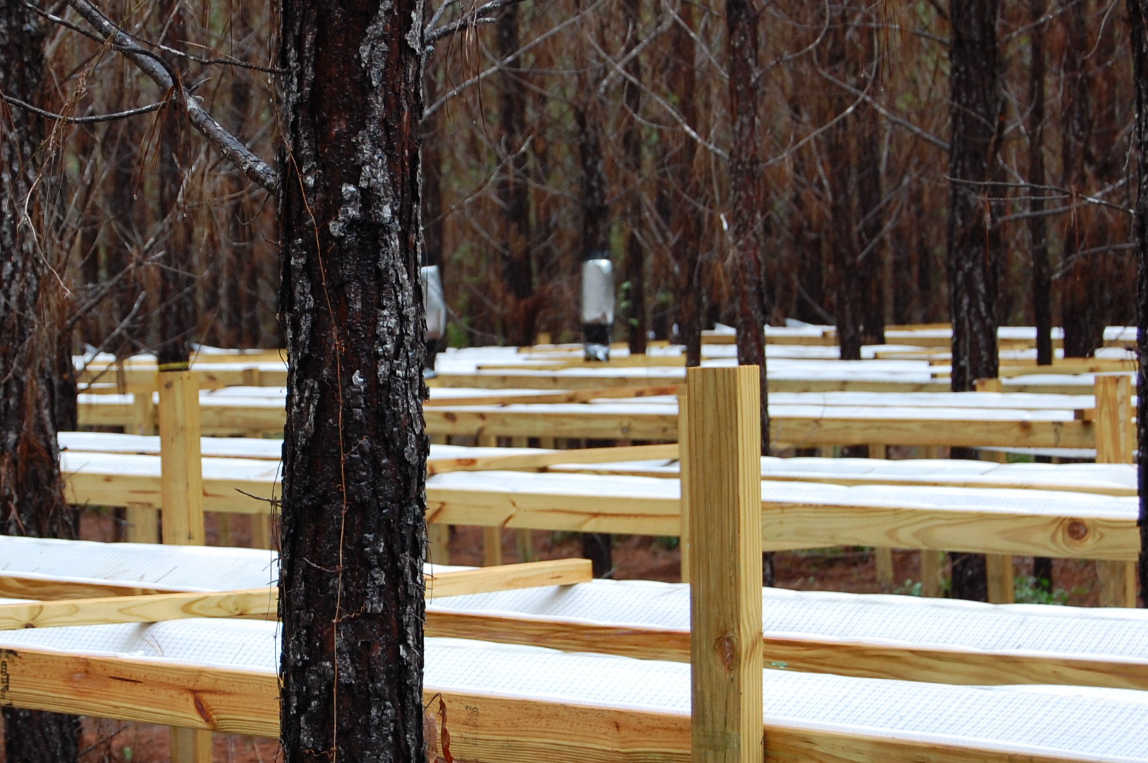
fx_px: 3887
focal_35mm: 122
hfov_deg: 16.7
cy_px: 416
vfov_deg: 11.2
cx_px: 343
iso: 400
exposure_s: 1/80
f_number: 5.6
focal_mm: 48
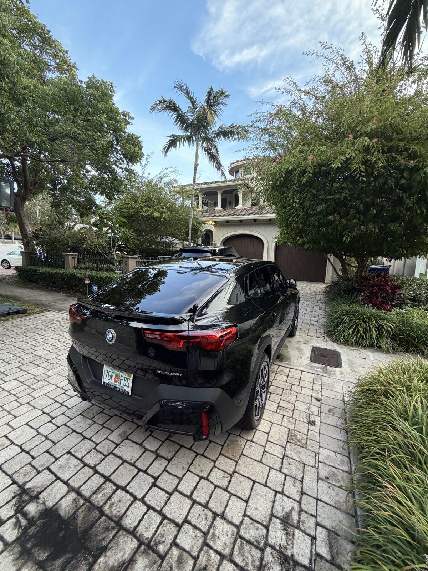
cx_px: 214
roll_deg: -1.9
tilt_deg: -7.7
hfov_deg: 85.7
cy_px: 286
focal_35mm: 14
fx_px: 231
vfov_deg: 102.1
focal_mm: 2.22
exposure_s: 1/121
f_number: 2.2
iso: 250
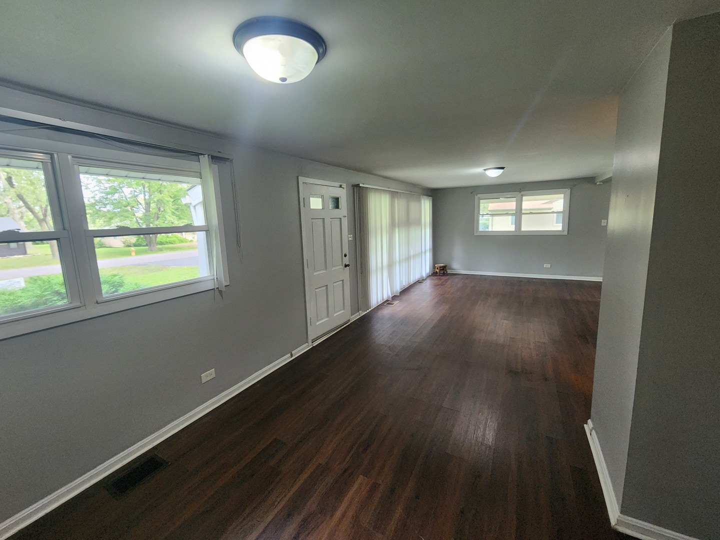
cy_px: 270
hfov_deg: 106.2
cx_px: 360
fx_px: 270
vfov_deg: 89.9
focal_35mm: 13
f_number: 2.2
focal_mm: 2.2
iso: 320
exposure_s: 1/40
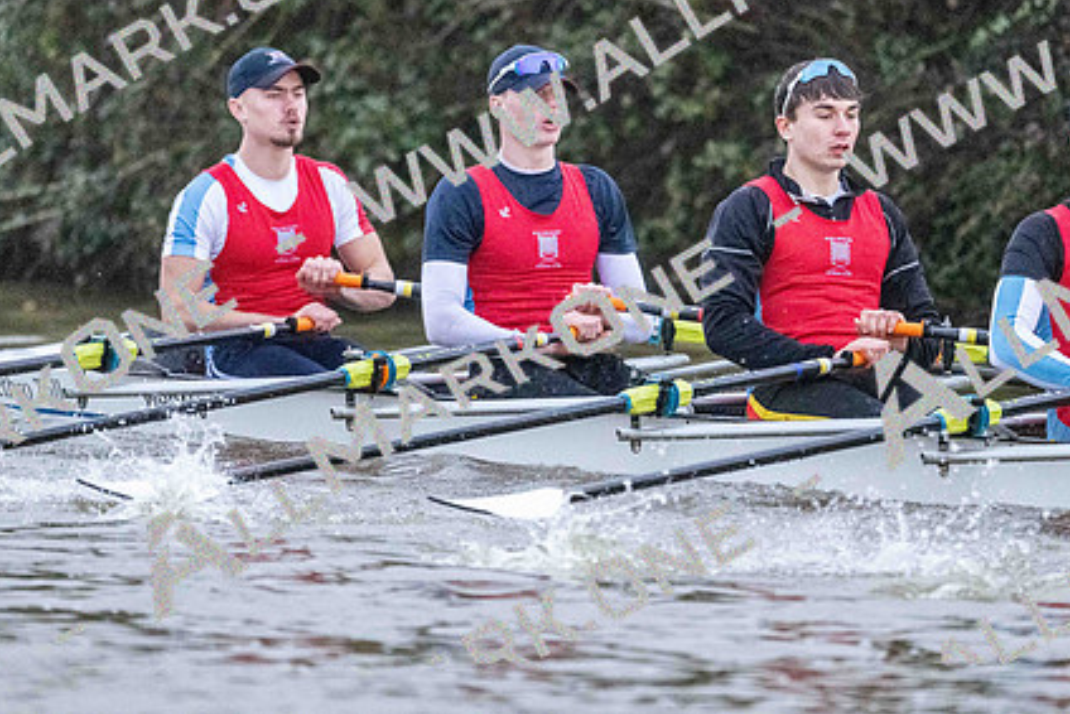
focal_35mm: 547
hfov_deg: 3.8
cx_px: 659
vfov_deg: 2.5
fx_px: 16263
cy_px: 231
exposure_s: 1/1600
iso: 20000
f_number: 4.5
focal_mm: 400
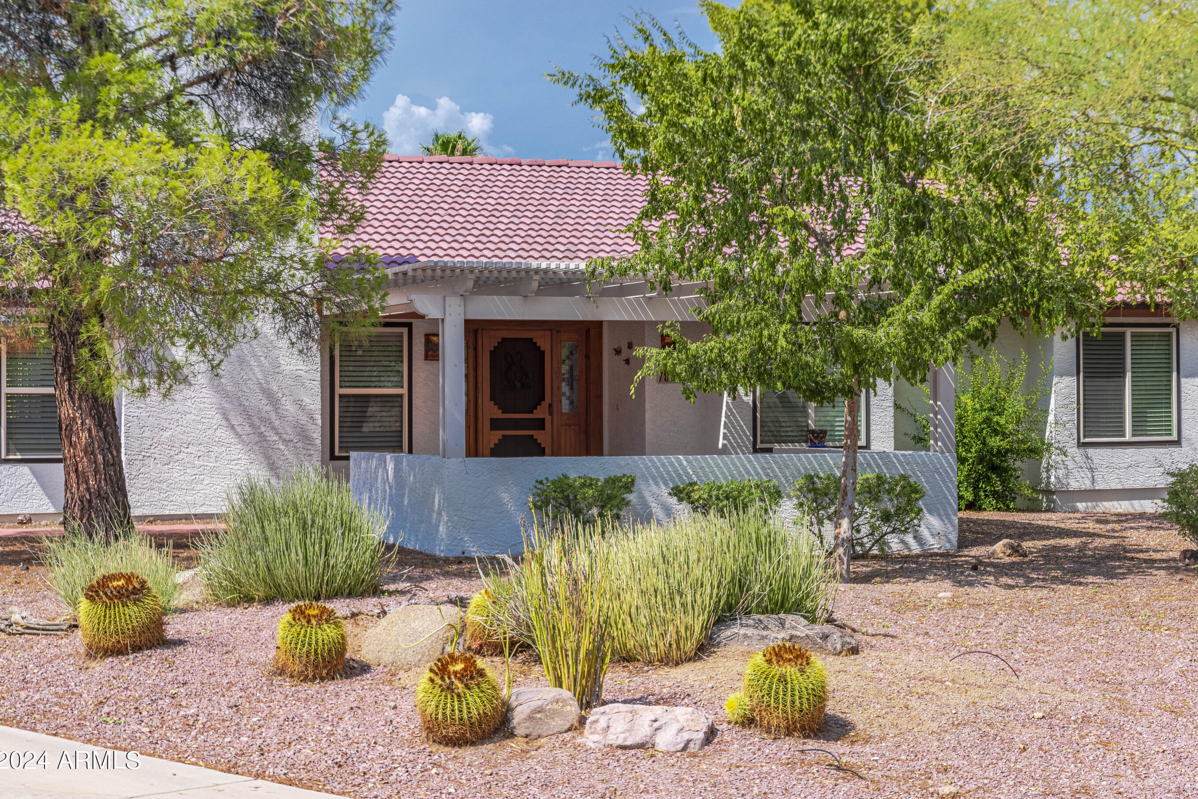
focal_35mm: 65
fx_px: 2163
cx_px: 653
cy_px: 361
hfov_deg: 30.9
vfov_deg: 20.9
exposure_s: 1/8000
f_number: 8
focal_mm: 59
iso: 250
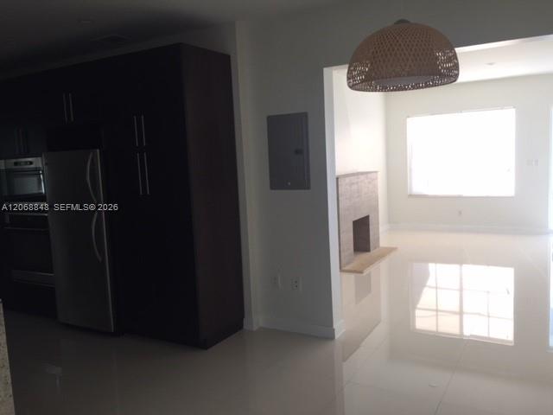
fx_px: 463
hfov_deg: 61.7
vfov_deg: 48.2
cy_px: 208
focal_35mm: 29
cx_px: 276
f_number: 2.2
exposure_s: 1/60
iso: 32
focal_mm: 4.15
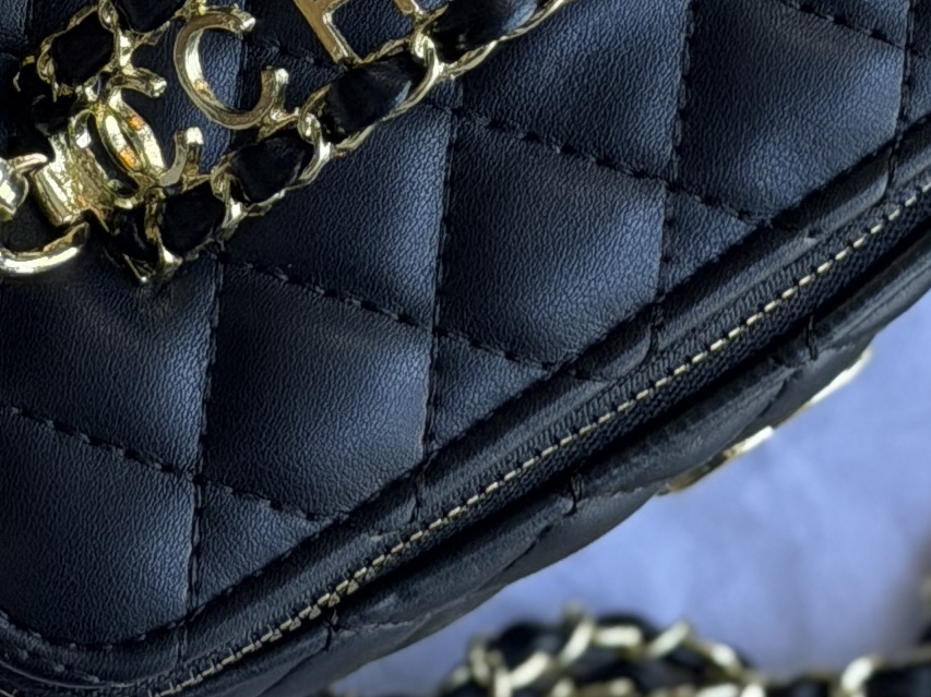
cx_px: -231
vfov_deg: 6.5
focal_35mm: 227
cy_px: -369
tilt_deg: -79.3
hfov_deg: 8.6
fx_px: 6103
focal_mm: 6.76
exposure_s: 1/71
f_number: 1.78
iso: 100
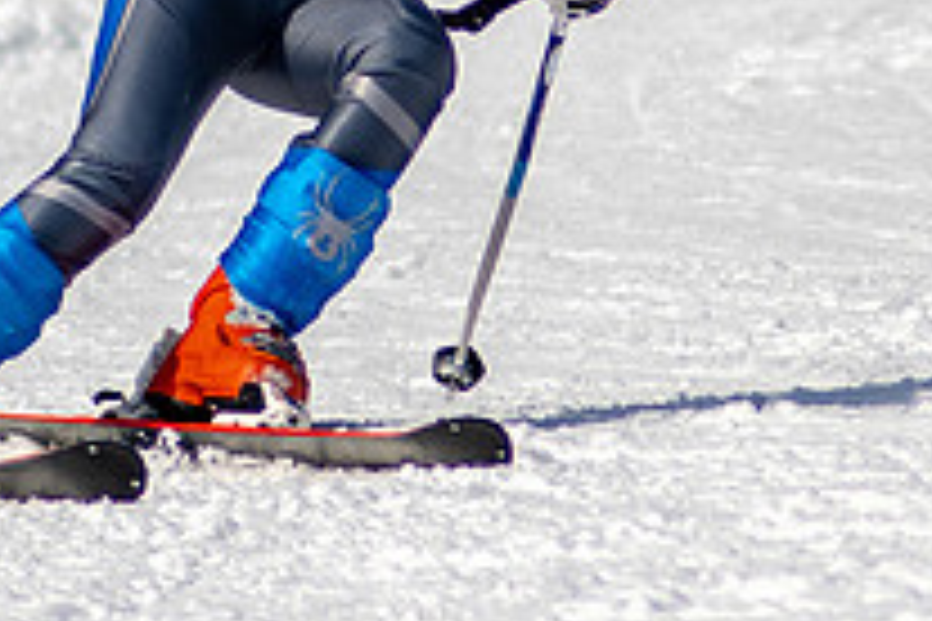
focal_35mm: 2062
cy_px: -201
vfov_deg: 0.7
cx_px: 259
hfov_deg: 1.0
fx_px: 53379
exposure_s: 1/6400
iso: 100
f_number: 2.8
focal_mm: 300
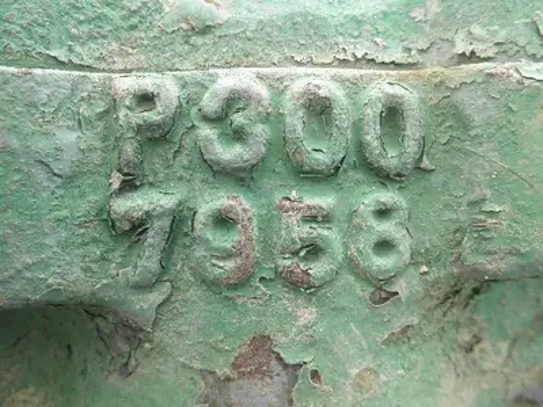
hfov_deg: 63.4
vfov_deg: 49.7
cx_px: 272
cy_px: 204
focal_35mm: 28
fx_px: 439
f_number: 3
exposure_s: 1/125
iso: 64
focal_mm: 5
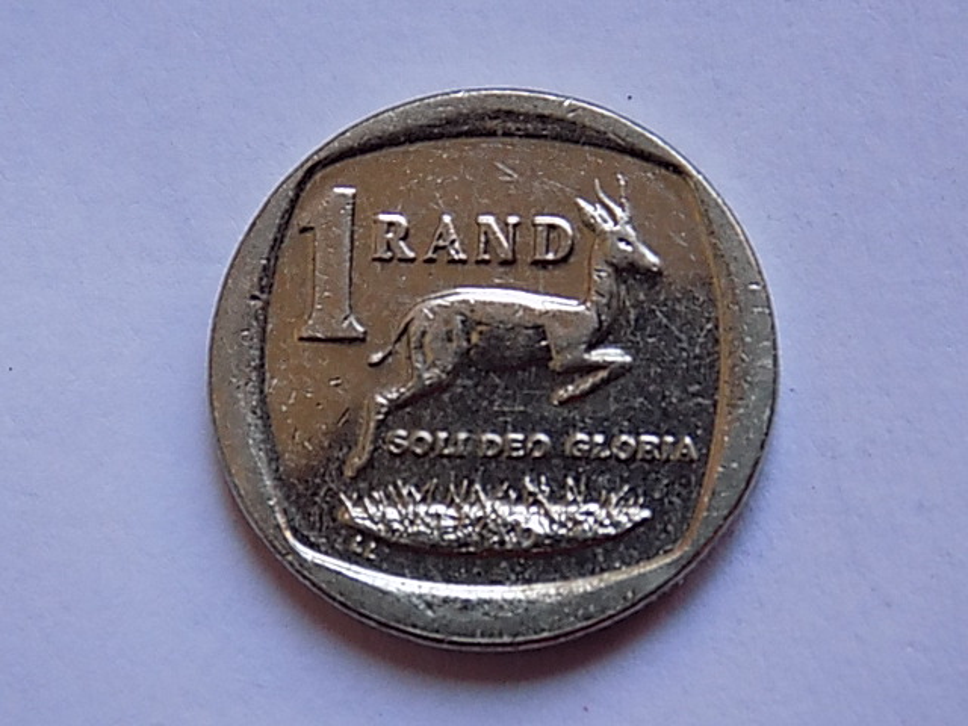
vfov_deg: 12.6
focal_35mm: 118
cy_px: 363
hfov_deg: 16.7
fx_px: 3300
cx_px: 484
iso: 400
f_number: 4.8
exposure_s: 1/200
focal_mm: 20.9
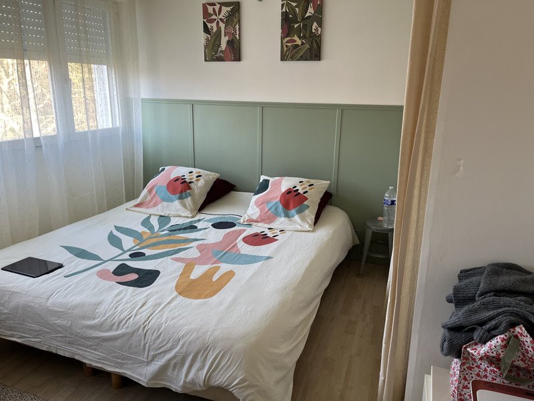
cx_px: 267
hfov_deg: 67.3
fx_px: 401
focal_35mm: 26
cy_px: 200
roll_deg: -1.1
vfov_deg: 53.1
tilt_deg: -15.2
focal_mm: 5.1
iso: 125
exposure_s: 1/119
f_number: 1.6
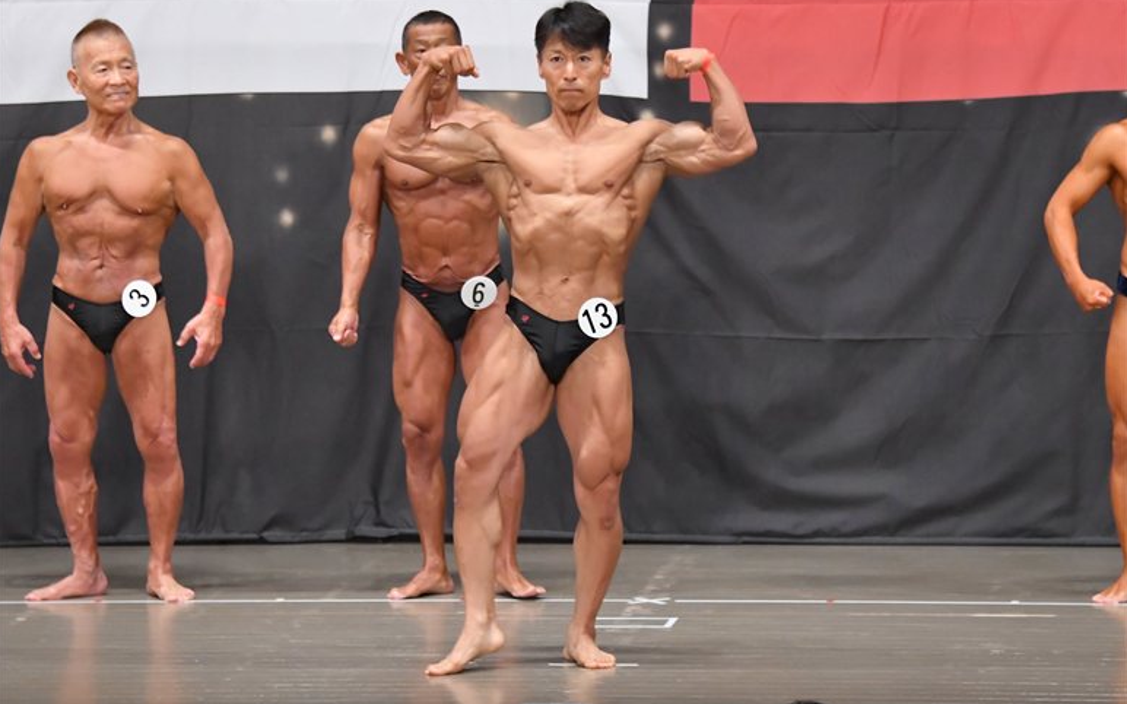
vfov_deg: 5.9
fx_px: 6817
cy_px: 346
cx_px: 563
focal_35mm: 222
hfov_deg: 9.5
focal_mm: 145
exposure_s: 1/400
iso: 6400
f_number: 5.6
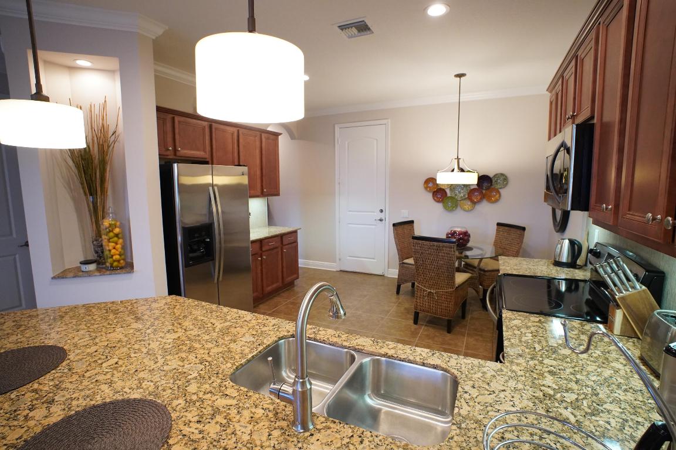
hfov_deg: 95.0
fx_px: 310
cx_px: 338
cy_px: 225
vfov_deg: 72.1
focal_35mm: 16
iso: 2000
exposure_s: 1/100
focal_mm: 11
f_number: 3.5
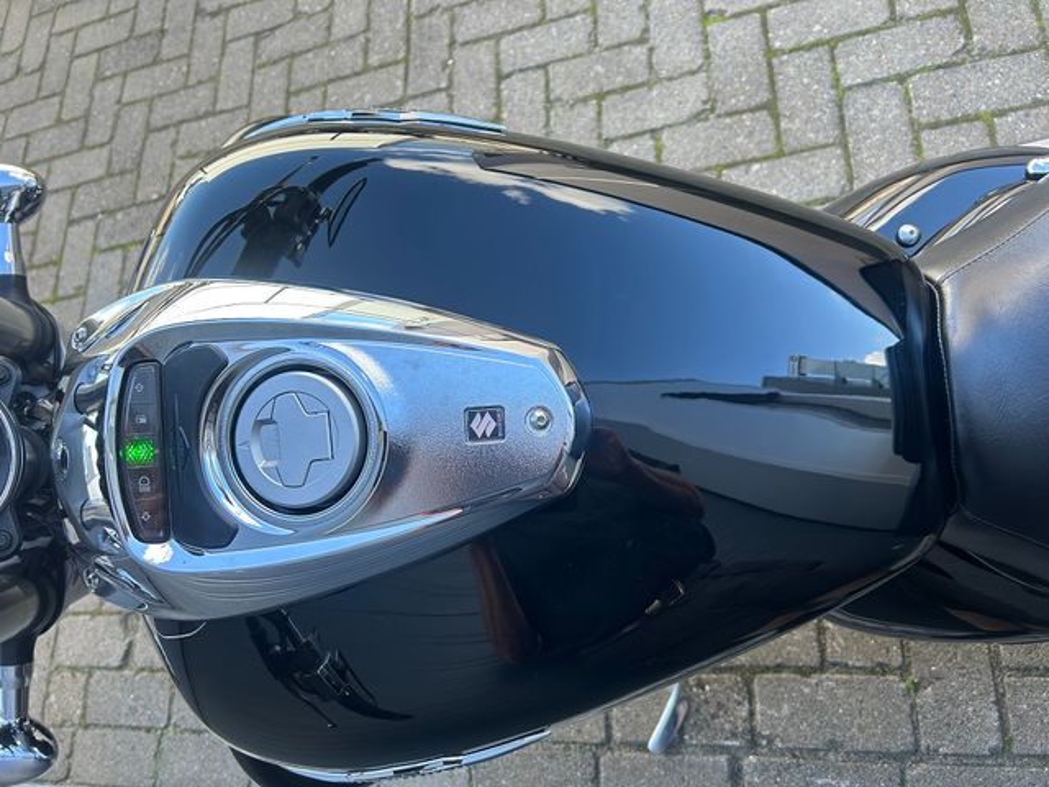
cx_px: 524
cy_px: 394
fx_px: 788
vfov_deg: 53.1
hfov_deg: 67.3
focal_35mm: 26
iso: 40
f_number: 1.5
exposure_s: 1/246
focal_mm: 5.7
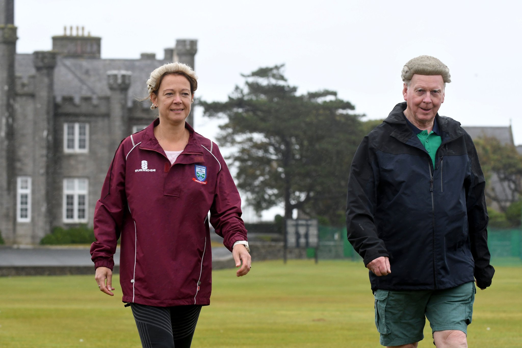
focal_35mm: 158
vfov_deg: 8.7
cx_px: 261
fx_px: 2283
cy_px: 174
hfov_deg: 13.0
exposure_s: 1/500
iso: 640
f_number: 5
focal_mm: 105
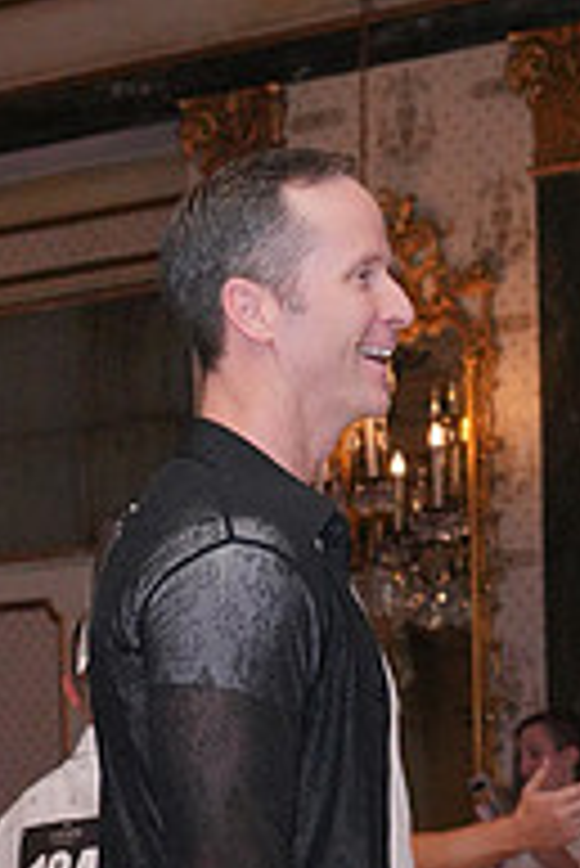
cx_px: 533
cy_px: 1228
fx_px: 3618
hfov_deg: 9.1
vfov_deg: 13.1
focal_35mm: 150
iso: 5000
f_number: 5.6
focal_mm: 50
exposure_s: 1/250
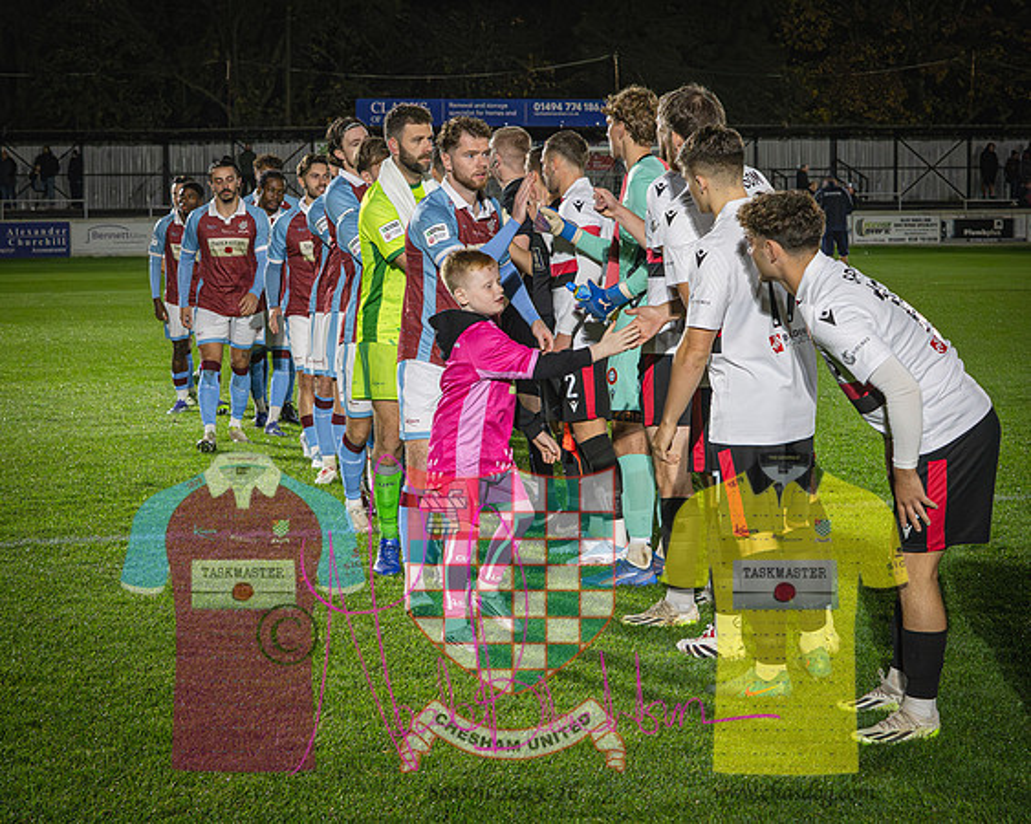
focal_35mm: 87
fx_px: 2661
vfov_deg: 17.6
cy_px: 336
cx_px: 385
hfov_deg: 21.9
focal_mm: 38
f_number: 4
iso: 4000
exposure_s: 1/400
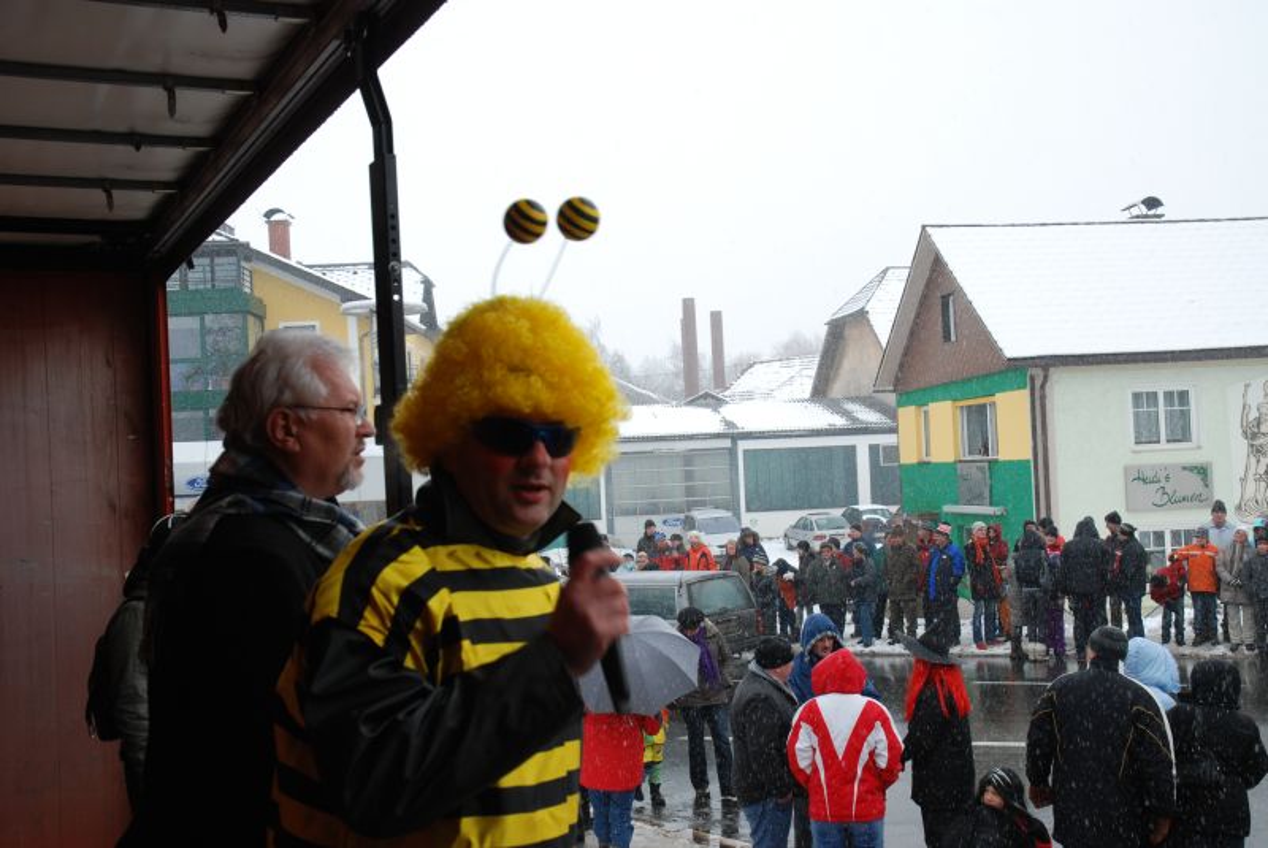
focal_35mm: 42
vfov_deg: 32.0
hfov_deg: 46.4
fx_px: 1481
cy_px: 424
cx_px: 634
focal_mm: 28
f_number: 8
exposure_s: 1/160
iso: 250
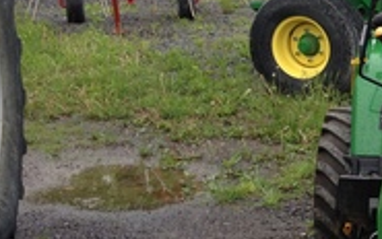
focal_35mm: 109
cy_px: 144
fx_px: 1136
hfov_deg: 17.9
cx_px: 491
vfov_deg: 12.0
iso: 50
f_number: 2.4
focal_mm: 4.28
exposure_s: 1/356
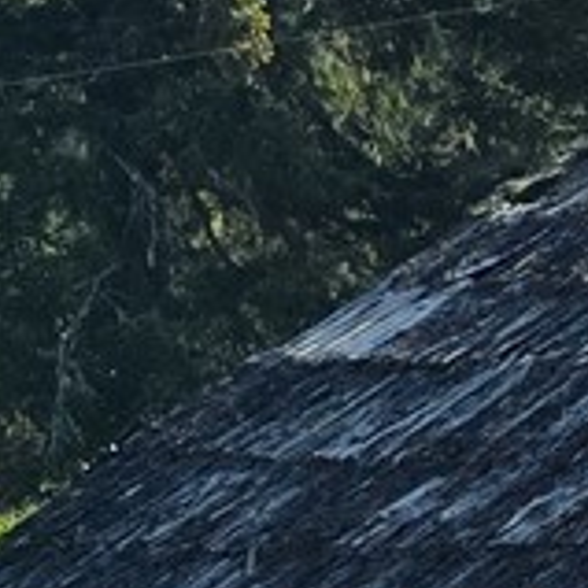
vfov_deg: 8.5
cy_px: 496
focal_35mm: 205
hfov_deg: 6.5
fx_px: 3940
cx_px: 2481
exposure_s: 1/1597
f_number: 1.7
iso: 12
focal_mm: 6.3
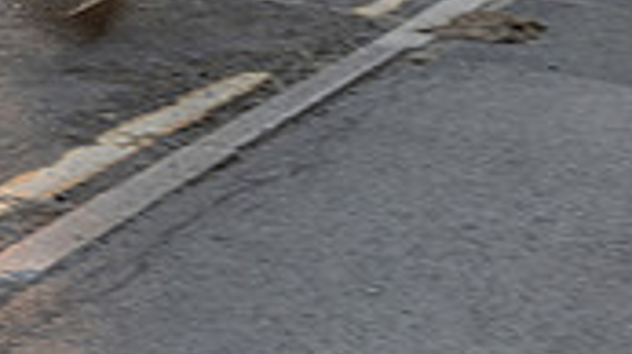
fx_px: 2026
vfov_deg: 9.3
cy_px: -394
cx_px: -166
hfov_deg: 16.8
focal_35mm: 121
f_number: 7.1
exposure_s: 1/40
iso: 250
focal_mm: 28
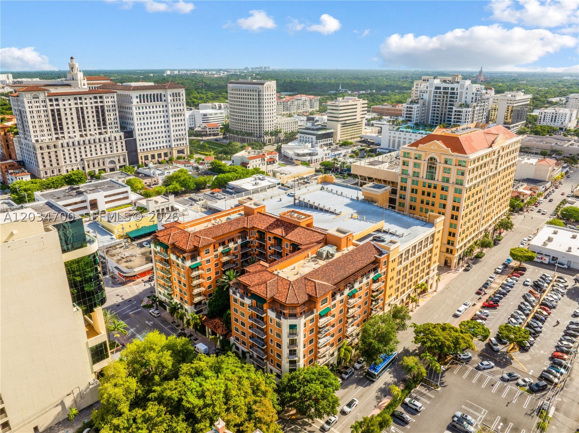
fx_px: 401
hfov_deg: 71.6
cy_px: 216
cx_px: 290
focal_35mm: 24
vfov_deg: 56.7
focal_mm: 12.29
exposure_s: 1/160
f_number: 11
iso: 100
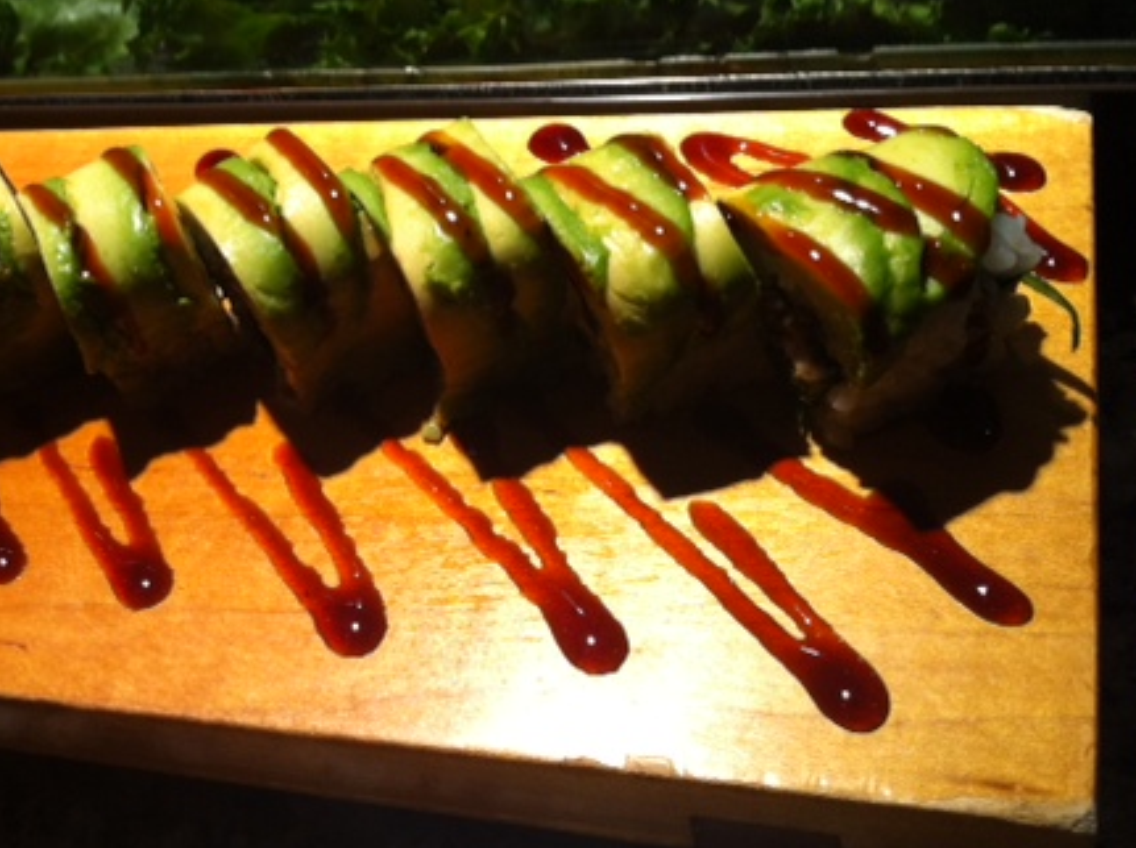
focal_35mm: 52
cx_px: 332
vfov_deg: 27.9
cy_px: 345
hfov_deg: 36.3
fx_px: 1704
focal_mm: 3.85
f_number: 2.8
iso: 80
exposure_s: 1/24
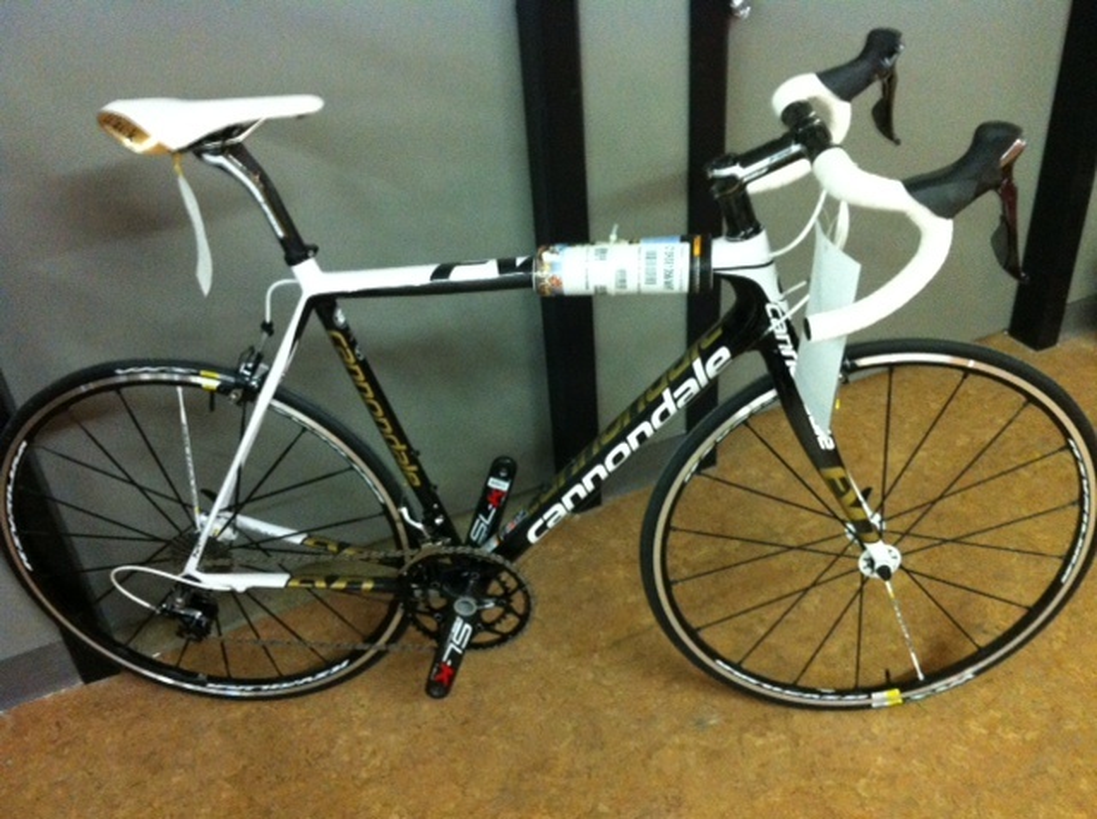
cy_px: 410
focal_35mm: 35
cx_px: 548
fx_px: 1108
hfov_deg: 52.7
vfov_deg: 40.6
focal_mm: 3.85
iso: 500
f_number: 2.8
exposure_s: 1/15
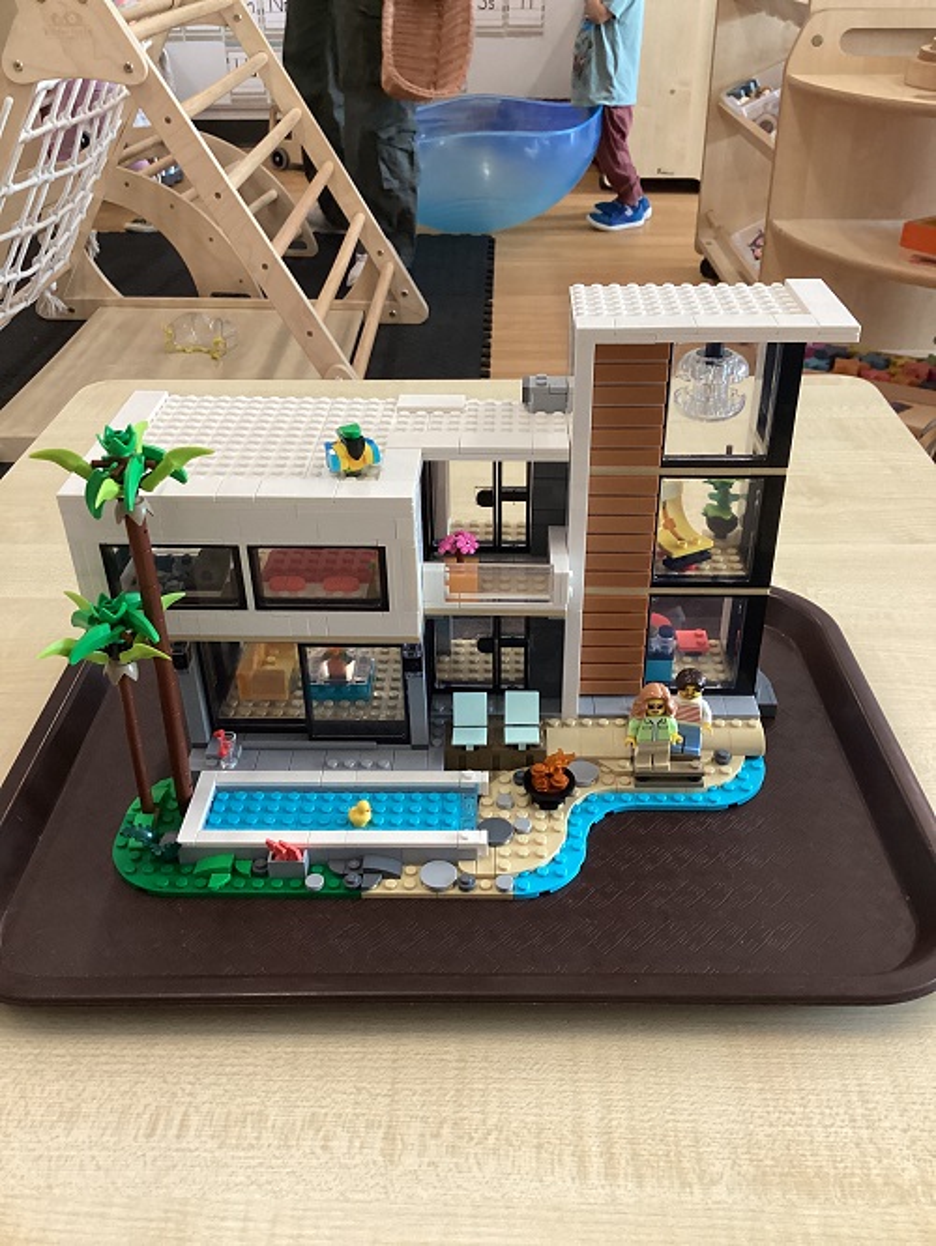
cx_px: 468
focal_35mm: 31
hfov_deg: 45.5
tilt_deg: -32.5
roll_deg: +0.8
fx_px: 1117
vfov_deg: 58.3
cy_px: 623
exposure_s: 1/40
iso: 250
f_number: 2.4
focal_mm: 3.3
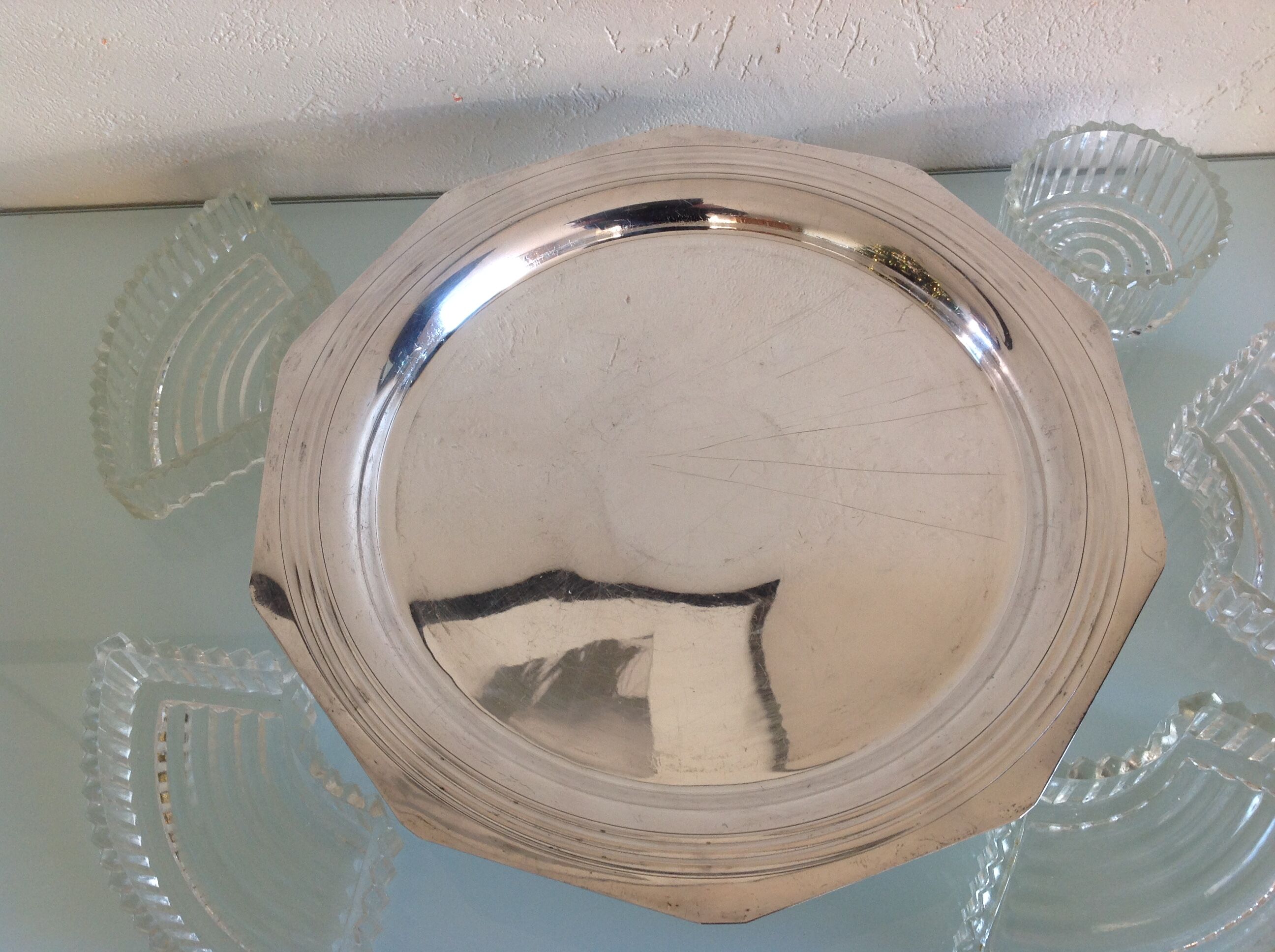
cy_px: 476
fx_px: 1287
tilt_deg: -60.8
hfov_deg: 52.7
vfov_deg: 40.6
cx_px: 638
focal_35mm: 35
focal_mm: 4.28
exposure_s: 1/30
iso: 64
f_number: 2.4
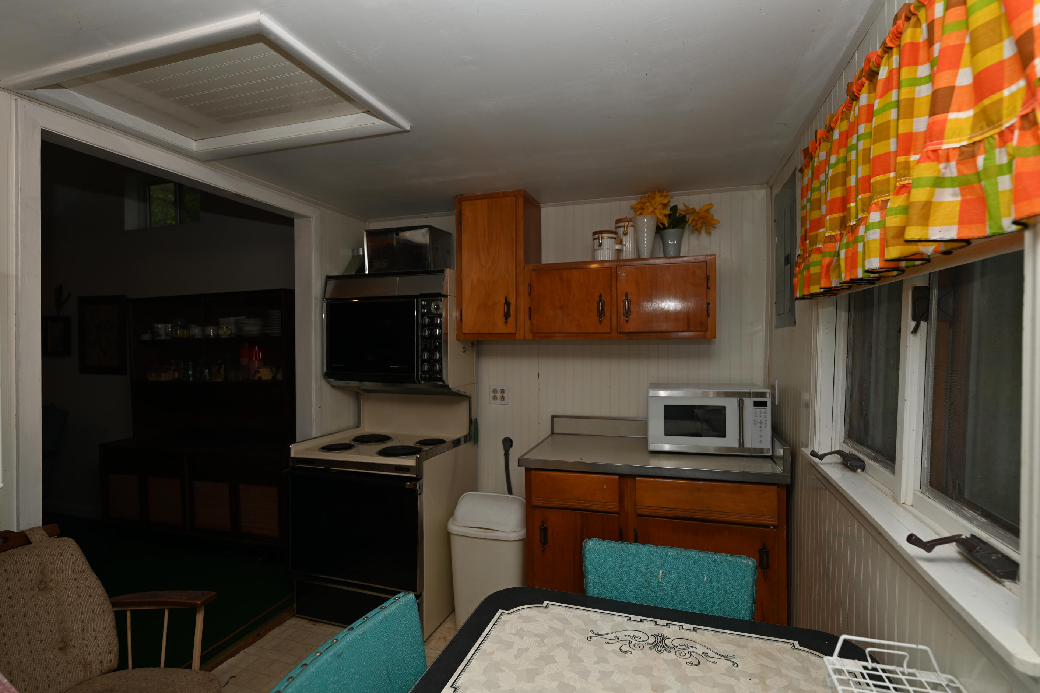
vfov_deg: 70.4
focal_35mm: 17
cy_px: 352
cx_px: 533
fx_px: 491
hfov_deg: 93.3
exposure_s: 1/60
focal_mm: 16
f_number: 4
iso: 64
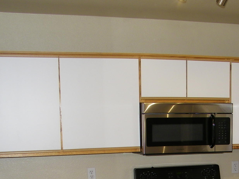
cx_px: 185
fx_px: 469
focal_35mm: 68
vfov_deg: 20.4
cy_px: 205
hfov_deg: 28.1
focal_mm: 5
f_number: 3.5
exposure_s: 1/30
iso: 80
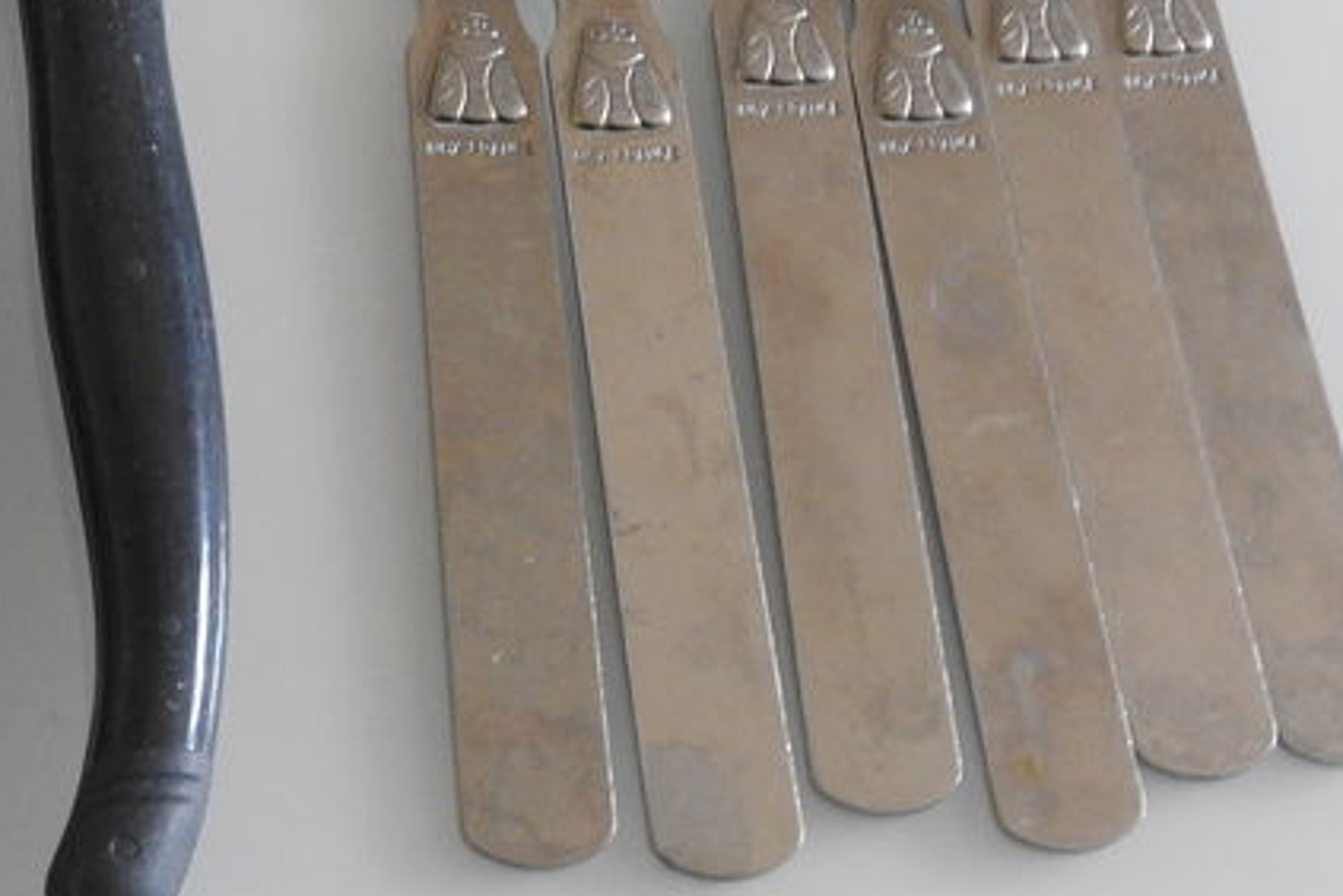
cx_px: 197
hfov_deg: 16.5
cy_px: 76
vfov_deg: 11.1
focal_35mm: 123
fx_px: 4588
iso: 400
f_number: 4
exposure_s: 1/10
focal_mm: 9
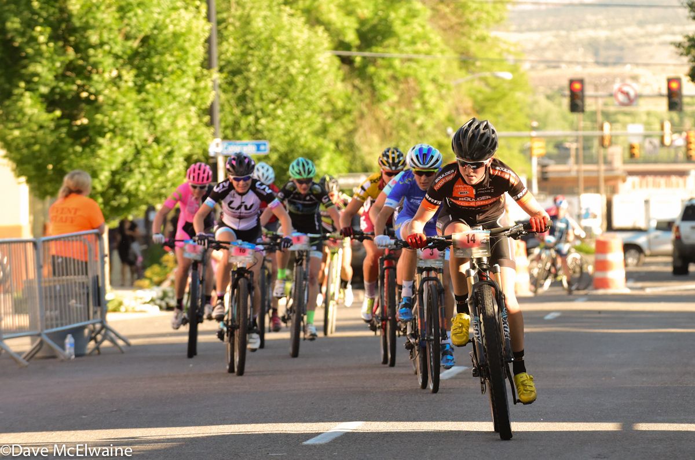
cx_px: 348
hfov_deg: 11.4
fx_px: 3468
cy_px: 230
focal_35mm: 180
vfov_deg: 7.6
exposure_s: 1/1000
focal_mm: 180
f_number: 3.2
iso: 1800
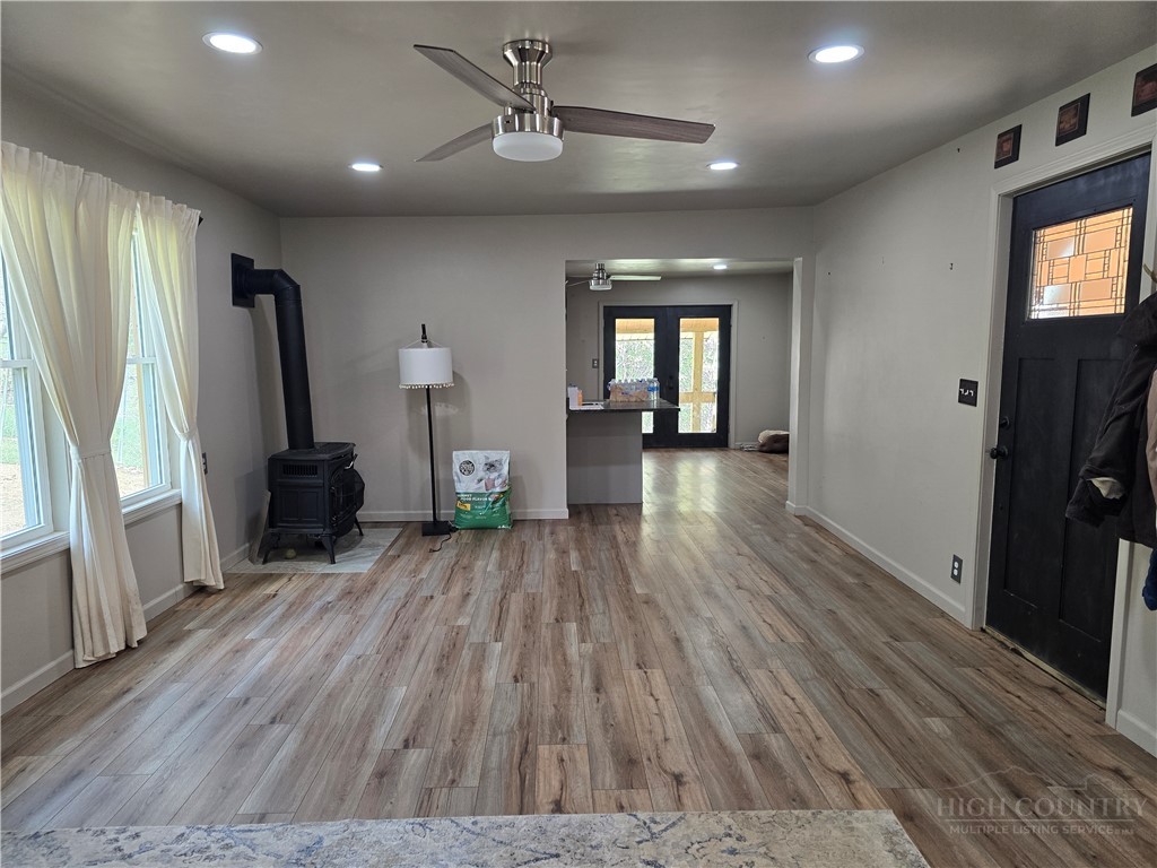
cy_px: 434
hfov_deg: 73.9
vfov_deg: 58.9
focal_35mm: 23
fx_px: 769
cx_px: 578
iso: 160
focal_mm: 6.3
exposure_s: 1/120
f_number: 1.7
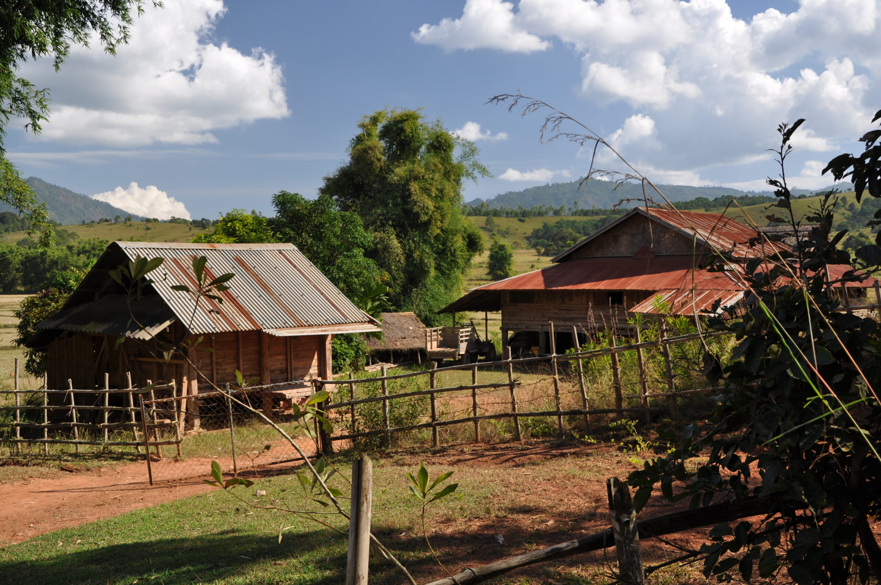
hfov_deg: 49.6
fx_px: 953
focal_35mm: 39
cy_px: 292
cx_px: 440
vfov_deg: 34.1
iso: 200
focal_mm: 26
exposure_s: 1/200
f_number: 6.3
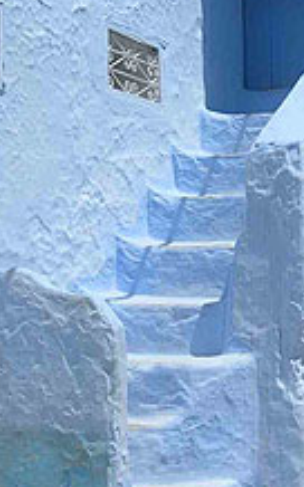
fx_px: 1274
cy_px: 226
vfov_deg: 21.6
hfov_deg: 13.6
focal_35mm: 96
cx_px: 203
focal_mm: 7.8
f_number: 4.8
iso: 50
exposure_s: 1/1147
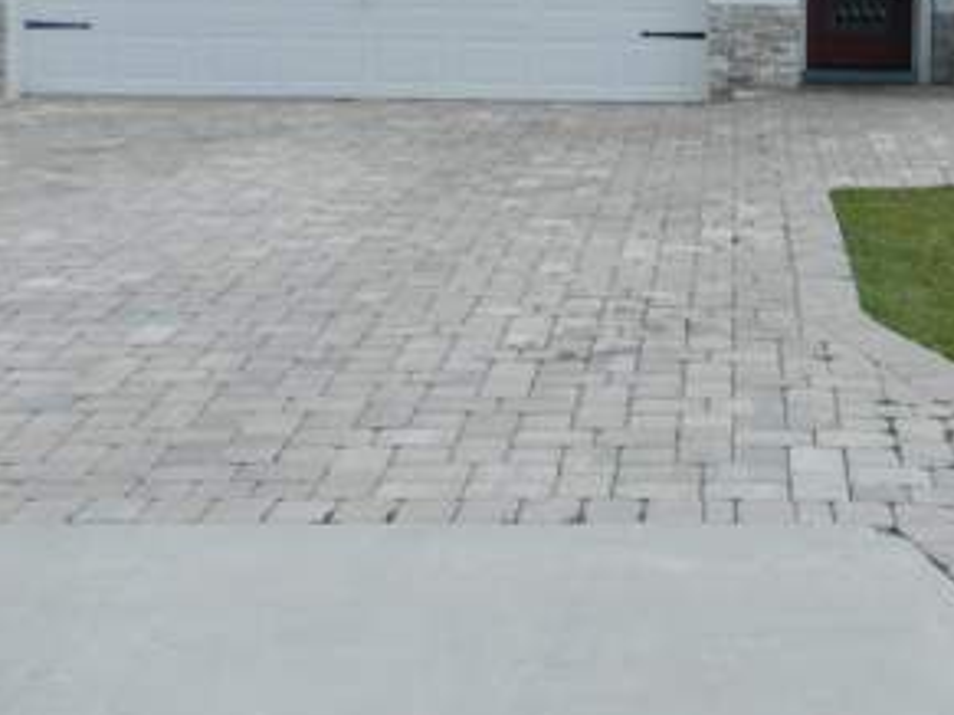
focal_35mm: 77
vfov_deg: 18.9
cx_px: 859
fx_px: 2121
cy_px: 121
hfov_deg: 24.6
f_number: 7
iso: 80
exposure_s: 1/226
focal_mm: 5
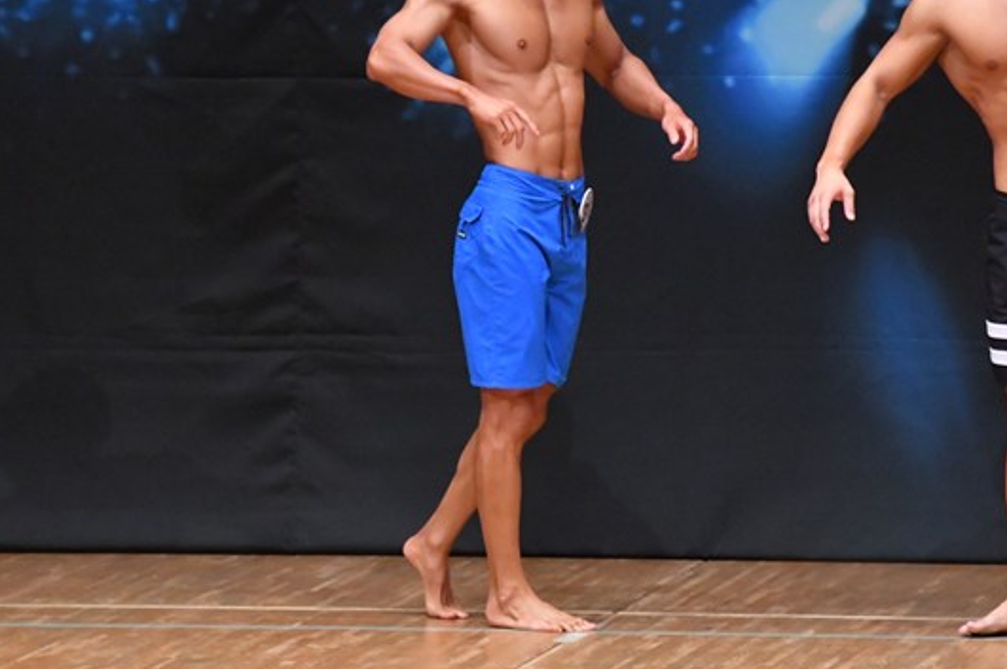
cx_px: 500
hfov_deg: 4.7
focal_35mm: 438
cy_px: 224
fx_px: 12240
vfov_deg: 3.1
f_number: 5.6
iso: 8000
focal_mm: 200
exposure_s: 1/400
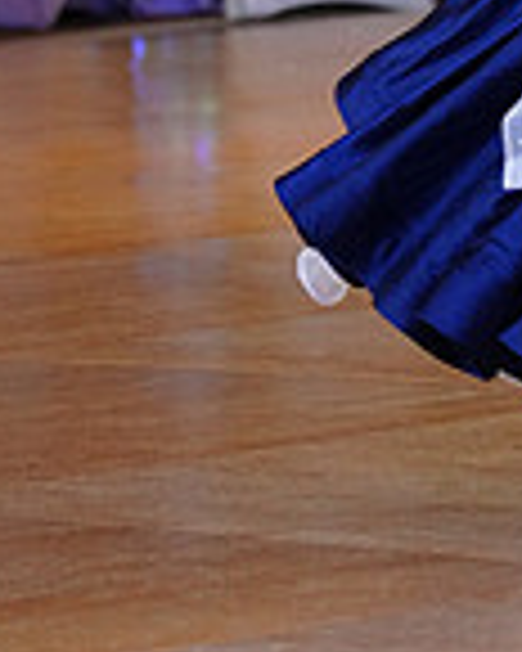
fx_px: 7628
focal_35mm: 395
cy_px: -184
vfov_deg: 4.9
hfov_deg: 3.9
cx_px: 772
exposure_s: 1/400
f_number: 4
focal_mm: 105
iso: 2500
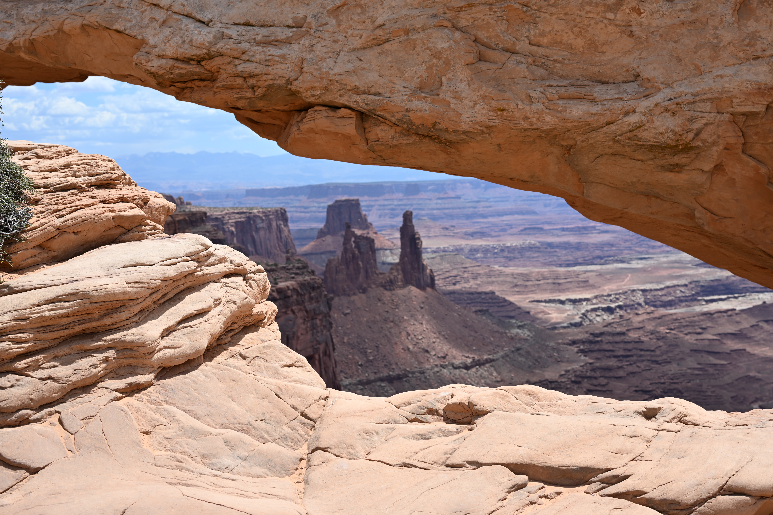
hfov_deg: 39.6
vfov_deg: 27.0
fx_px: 1074
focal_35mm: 50
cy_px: 258
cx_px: 386
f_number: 7.1
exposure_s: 1/400
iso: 100
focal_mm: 50
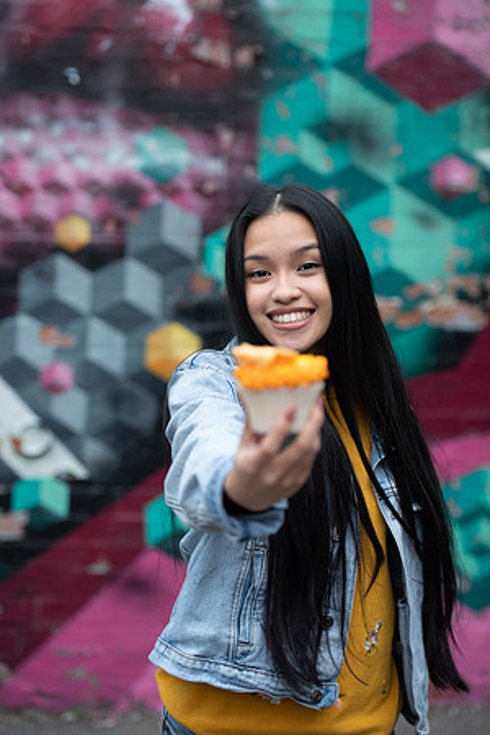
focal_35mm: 70
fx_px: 1429
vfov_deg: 28.8
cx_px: 245
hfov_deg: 19.5
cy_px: 368
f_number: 2.8
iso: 250
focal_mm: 70
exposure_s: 1/125
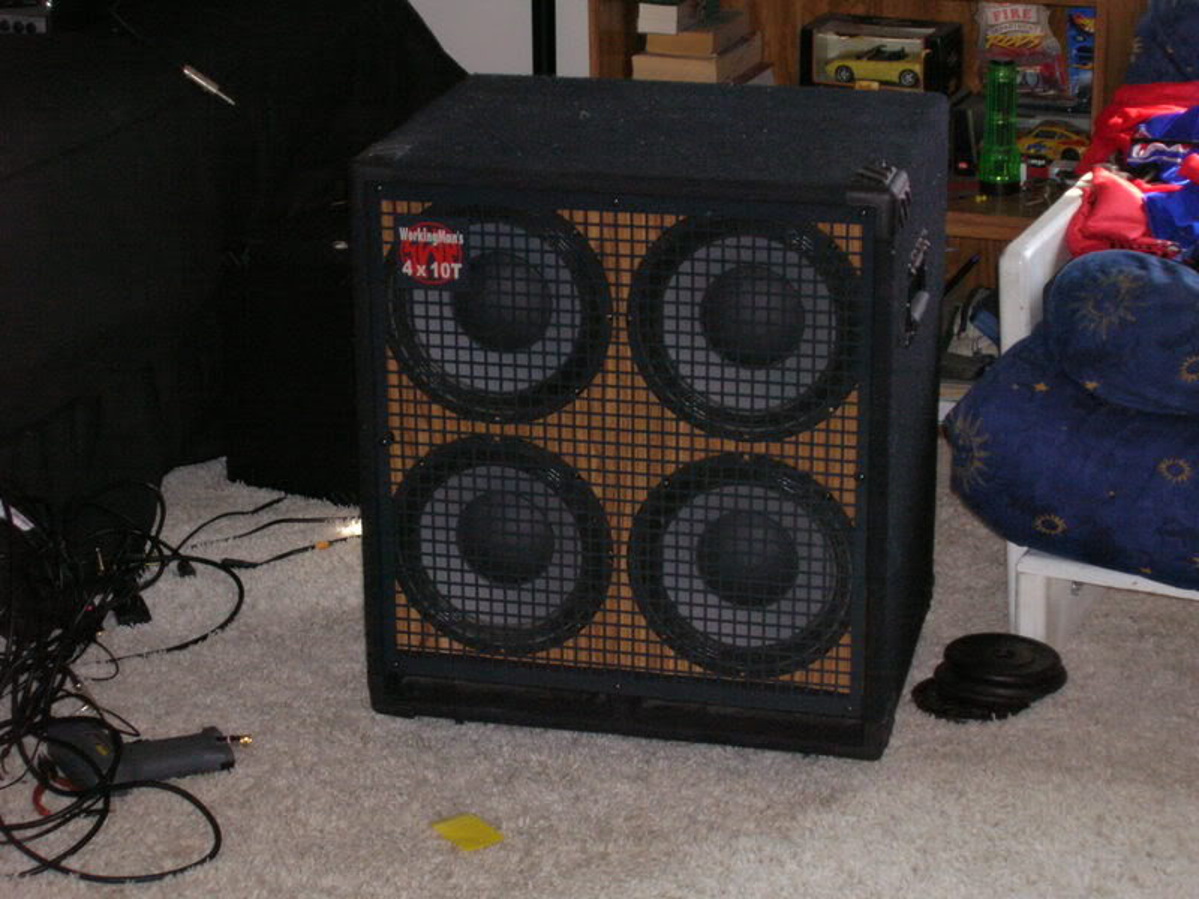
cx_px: 600
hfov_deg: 25.0
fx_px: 2702
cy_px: 450
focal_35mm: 78
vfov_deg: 18.9
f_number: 4.1
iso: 200
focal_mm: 13
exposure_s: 1/60.1
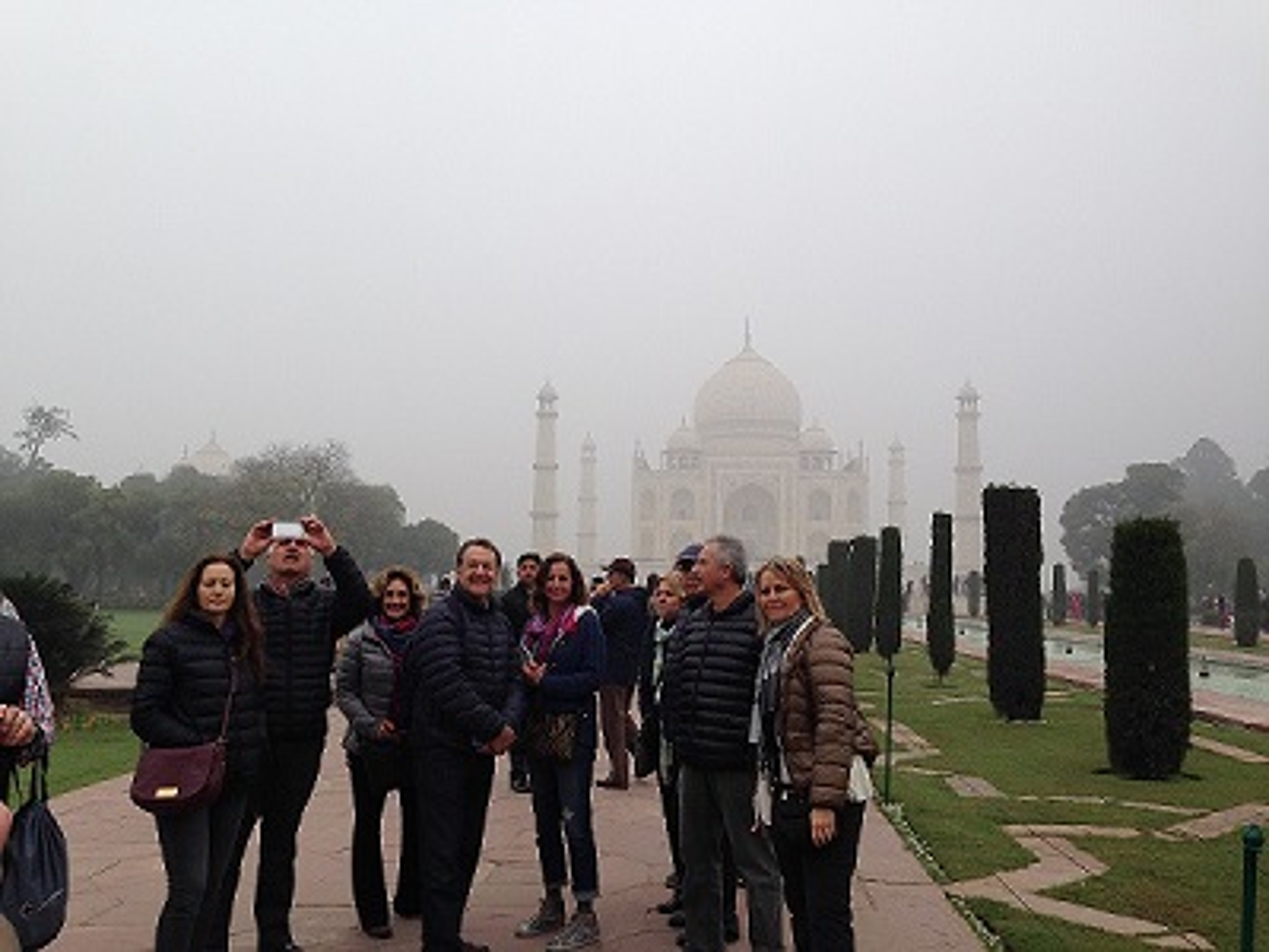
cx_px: 634
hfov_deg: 55.4
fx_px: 1210
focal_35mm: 33
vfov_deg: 42.9
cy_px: 476
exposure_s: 1/364
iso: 50
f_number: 2.4
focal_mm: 4.12
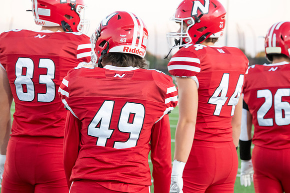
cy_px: 96
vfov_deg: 7.2
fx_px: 1531
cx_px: 145
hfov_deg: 10.8
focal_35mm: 190
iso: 8000
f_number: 9
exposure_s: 1/320
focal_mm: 190
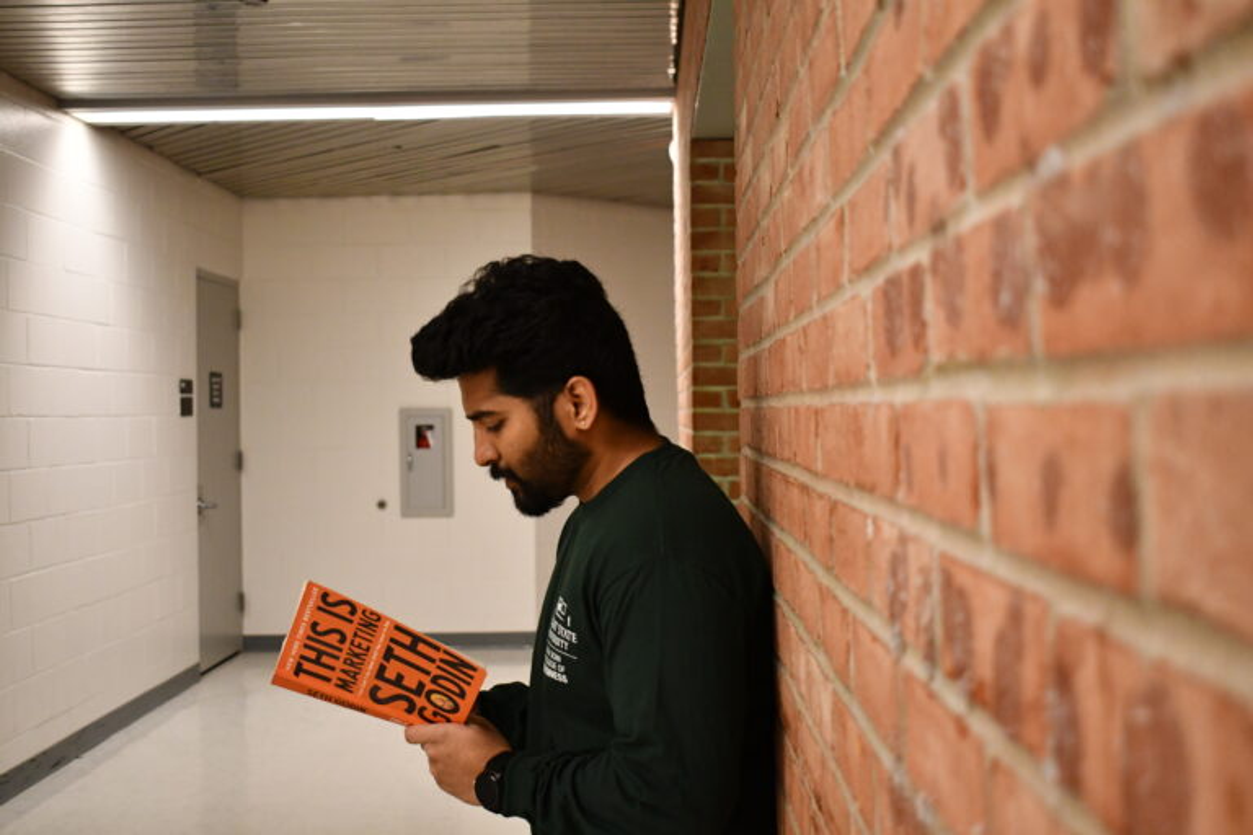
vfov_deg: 29.2
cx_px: 626
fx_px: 1601
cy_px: 418
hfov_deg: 42.7
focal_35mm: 46
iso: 3200
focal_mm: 31
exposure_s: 1/125
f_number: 4.2
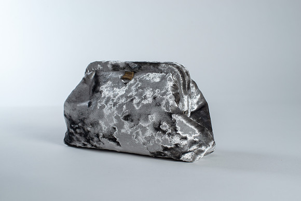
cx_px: 150
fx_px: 418
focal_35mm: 50
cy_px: 100
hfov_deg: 39.6
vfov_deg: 27.0
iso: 200
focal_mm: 50
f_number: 8
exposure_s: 1/200
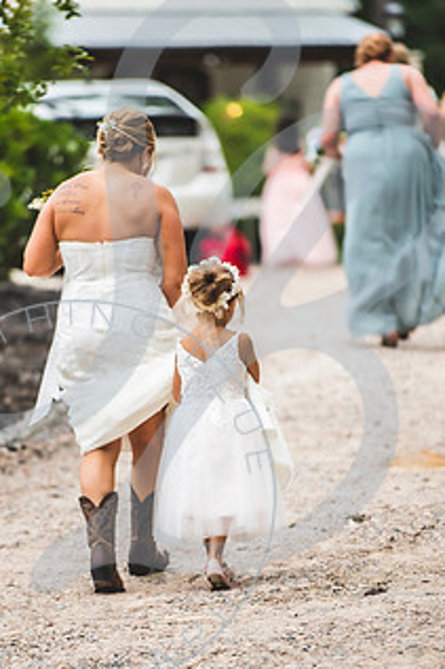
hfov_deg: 4.8
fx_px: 5271
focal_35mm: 284
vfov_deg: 7.3
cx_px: 175
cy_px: 336
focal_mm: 200
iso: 200
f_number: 2.8
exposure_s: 1/320
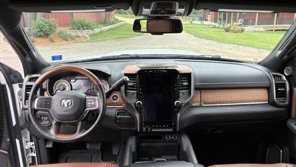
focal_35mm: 29
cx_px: 149
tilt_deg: -18.9
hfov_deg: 66.0
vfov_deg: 40.2
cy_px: 89
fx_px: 228
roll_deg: +2.2
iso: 50
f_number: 1.6
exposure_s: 1/196
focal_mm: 5.96
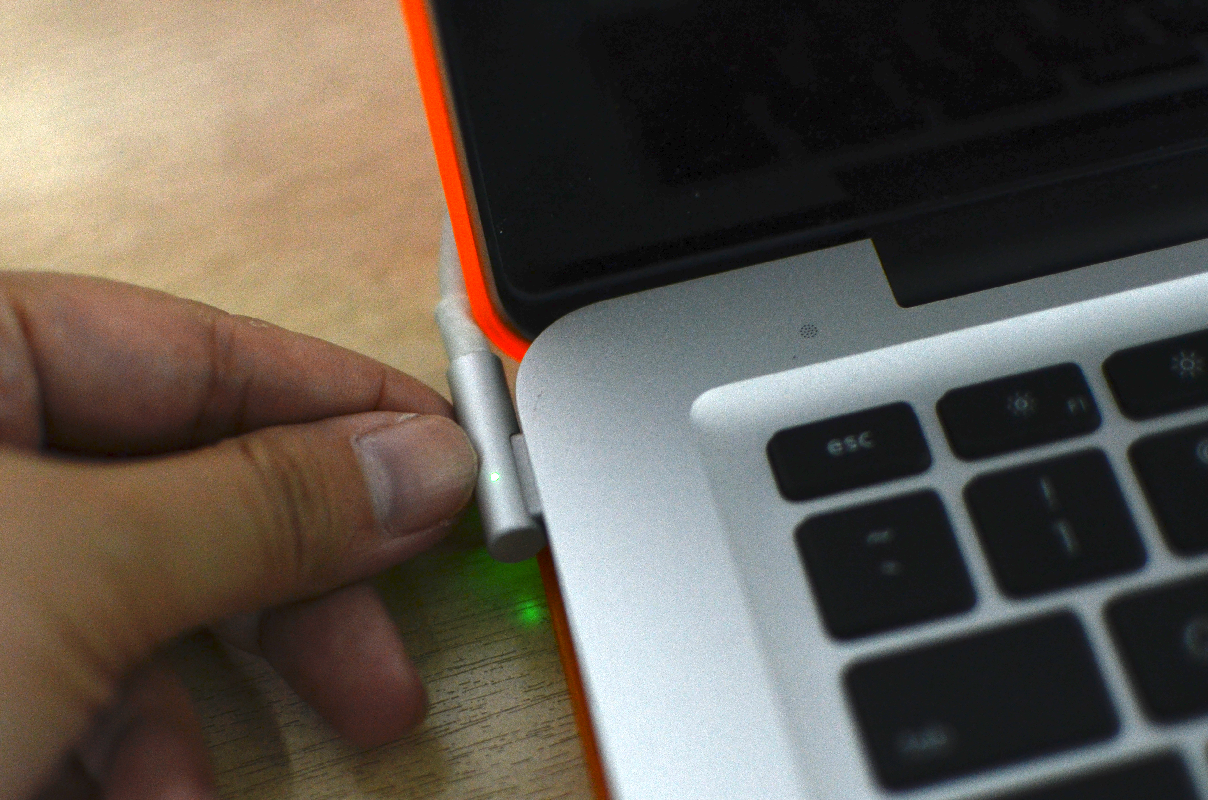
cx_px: 604
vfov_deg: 25.6
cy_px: 400
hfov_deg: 37.9
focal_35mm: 52
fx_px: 1758
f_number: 1.8
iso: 800
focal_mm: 35
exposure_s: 1/125
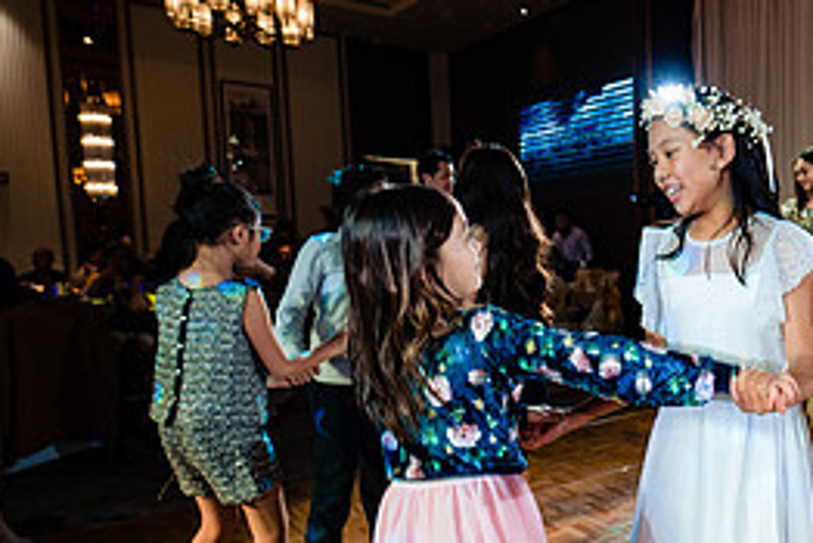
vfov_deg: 42.1
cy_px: 330
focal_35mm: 31
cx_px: 711
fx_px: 700
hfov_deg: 53.7
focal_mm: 14
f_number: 2.8
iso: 1000
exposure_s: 1/160
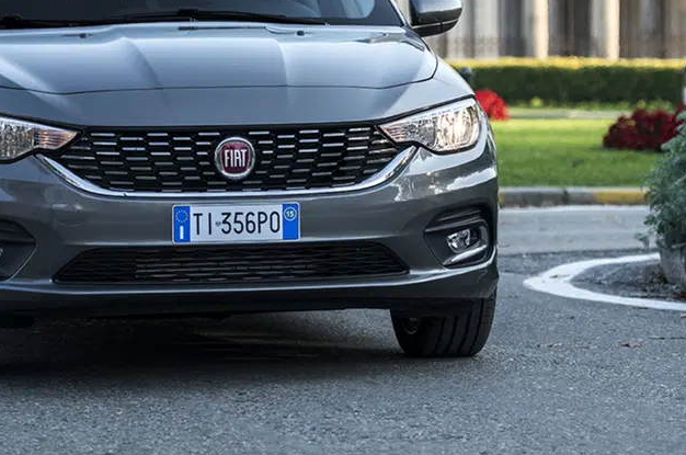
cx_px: 304
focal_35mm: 188
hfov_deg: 11.0
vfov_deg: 7.3
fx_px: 3576
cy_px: 27
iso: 100
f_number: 3.2
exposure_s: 1/1000
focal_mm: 98
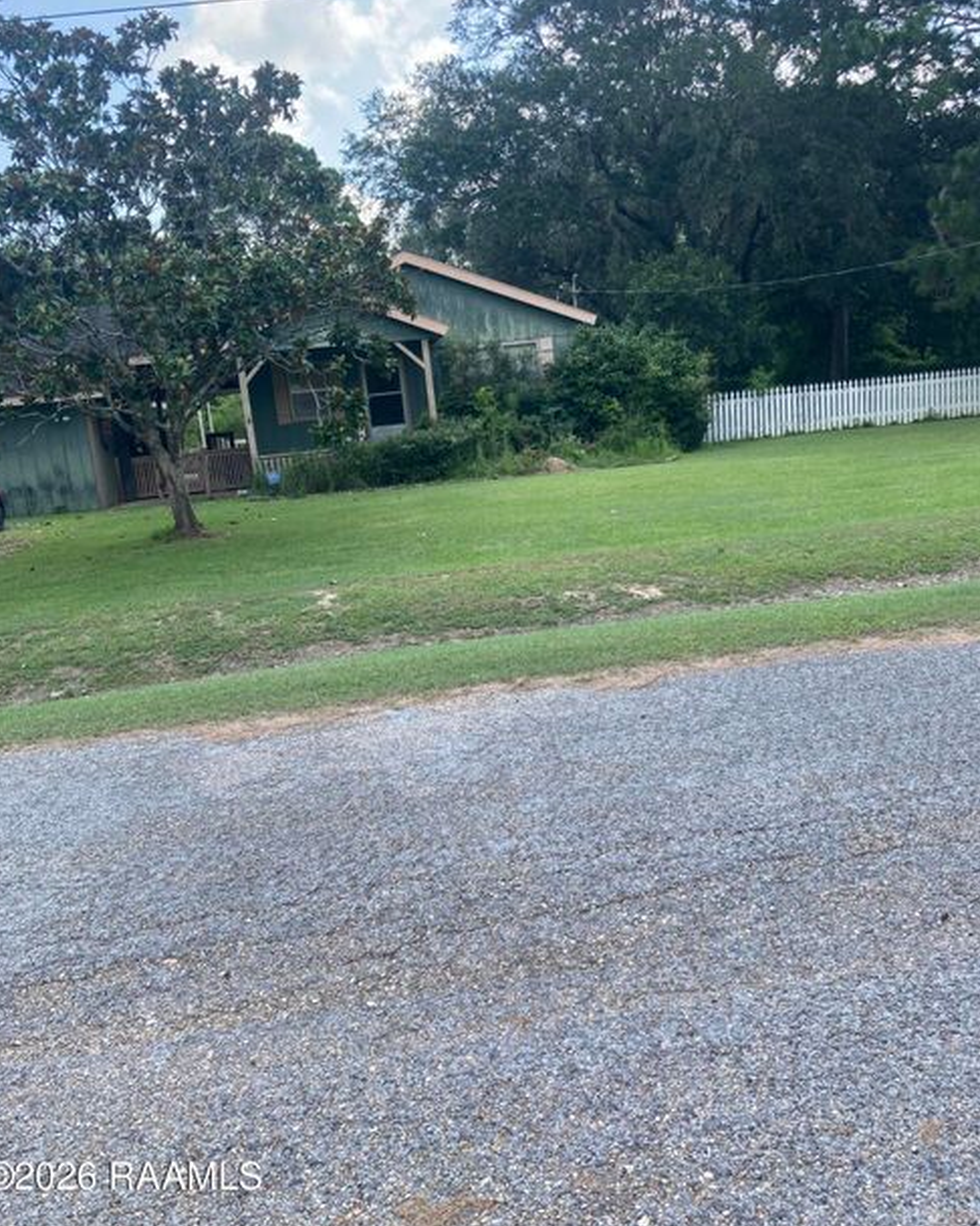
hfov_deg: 48.5
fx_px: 1088
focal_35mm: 30
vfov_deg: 58.7
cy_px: 566
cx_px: 486
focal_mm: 3.99
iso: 20
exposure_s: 1/490
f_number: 1.8
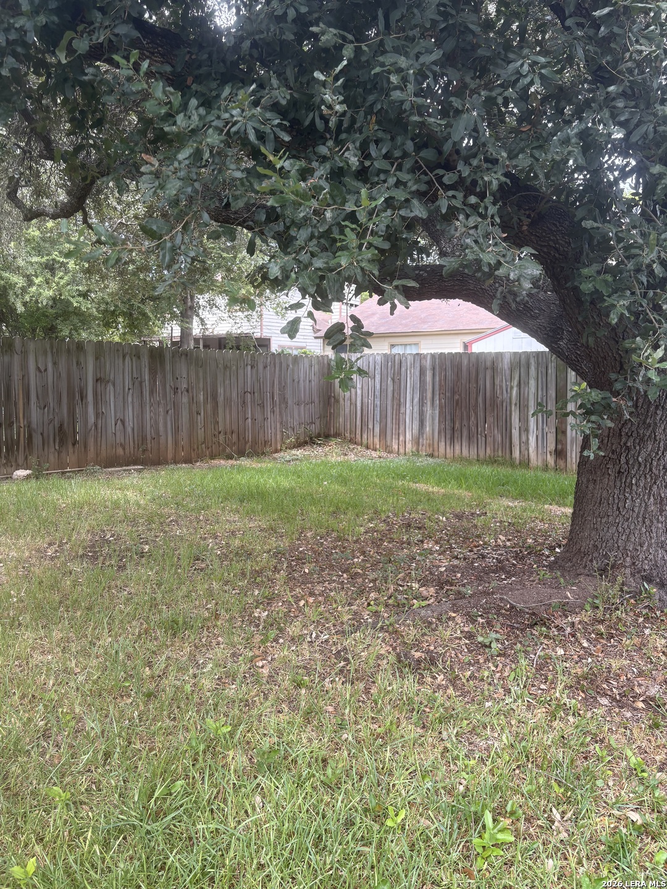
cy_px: 444
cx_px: 334
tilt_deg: -5.0
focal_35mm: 26
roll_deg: -0.7
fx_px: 668
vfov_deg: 67.3
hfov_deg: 53.1
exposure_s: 1/317
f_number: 1.6
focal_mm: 5.96
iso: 50
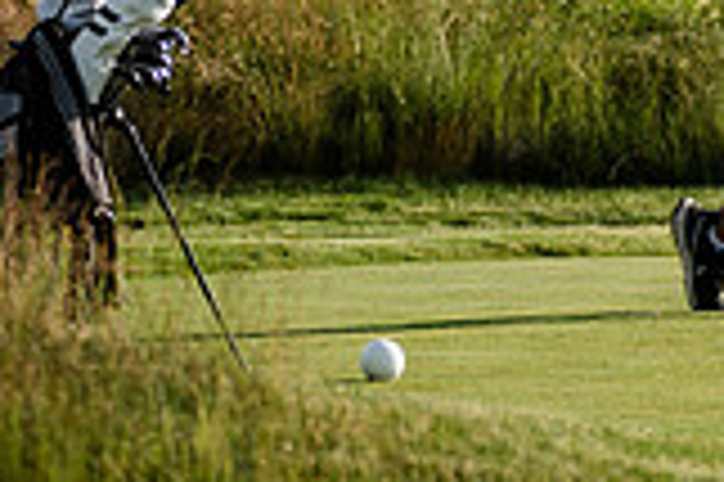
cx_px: 1097
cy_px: -137
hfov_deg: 5.7
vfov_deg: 3.8
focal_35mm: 361
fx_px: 7253
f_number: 3.5
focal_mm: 100
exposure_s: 1/2000
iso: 125
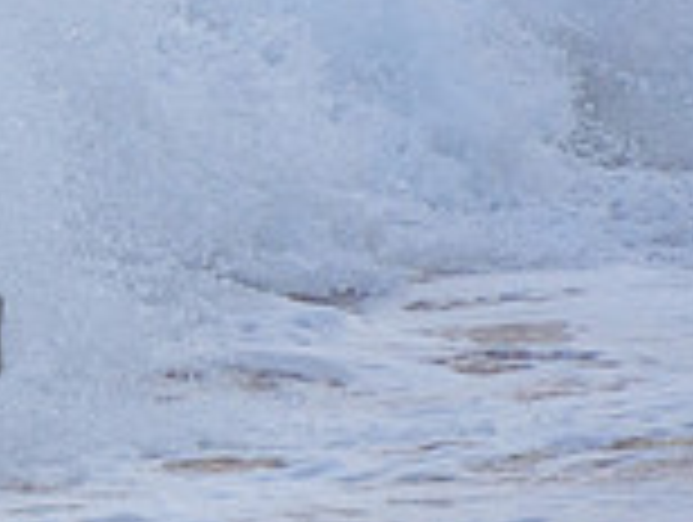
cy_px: 272
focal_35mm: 2225
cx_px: -472
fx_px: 44613
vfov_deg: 0.7
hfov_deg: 0.9
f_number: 5.6
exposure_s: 1/1600
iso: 720
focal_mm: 400
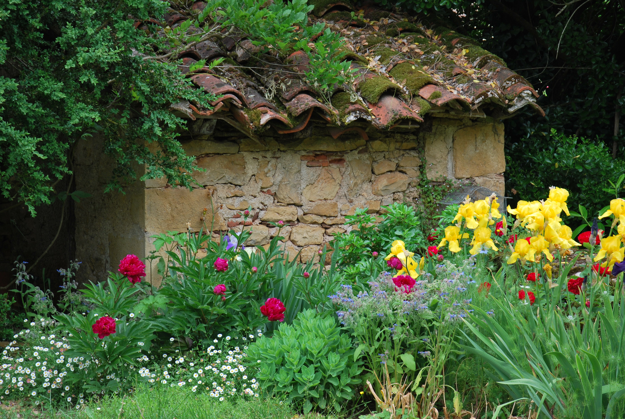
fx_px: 1434
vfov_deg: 16.6
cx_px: 312
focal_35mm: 82
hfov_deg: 24.6
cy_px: 210
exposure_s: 1/125
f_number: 5.6
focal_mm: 55
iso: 140
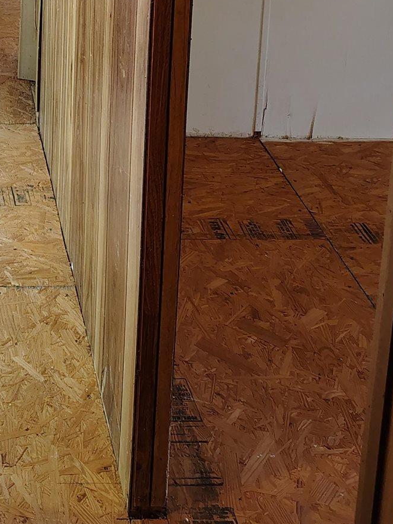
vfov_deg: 26.6
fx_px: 954
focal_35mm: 63
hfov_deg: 21.5
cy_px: -132
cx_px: -88
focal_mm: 5.56
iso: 582
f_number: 1.8
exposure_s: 1/100
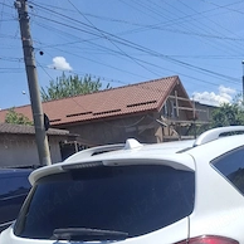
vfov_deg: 37.1
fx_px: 335
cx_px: 166
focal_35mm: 42
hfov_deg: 39.5
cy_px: 225
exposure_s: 1/2500
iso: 50
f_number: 1.8
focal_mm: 5.54
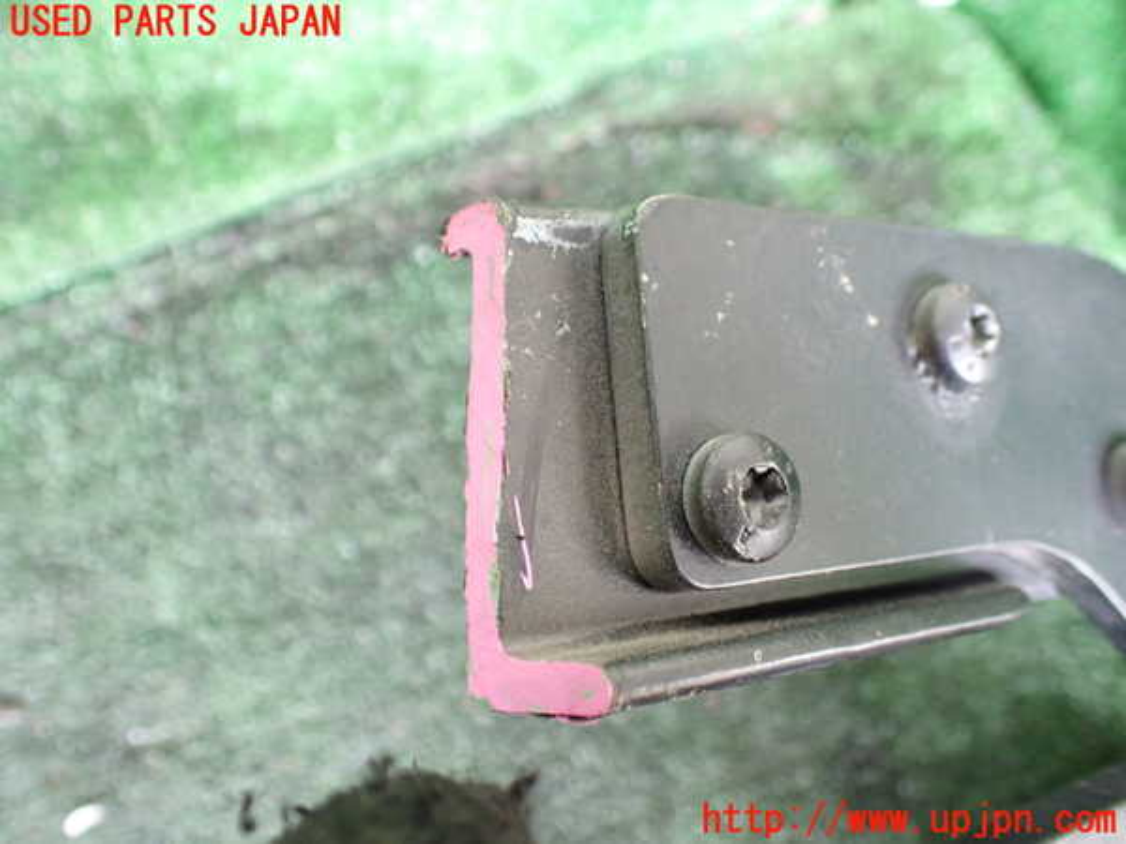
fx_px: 976
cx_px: 563
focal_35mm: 30
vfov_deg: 46.8
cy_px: 422
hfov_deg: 60.0
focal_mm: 5.4
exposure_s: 1/30
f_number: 2.3
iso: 1000
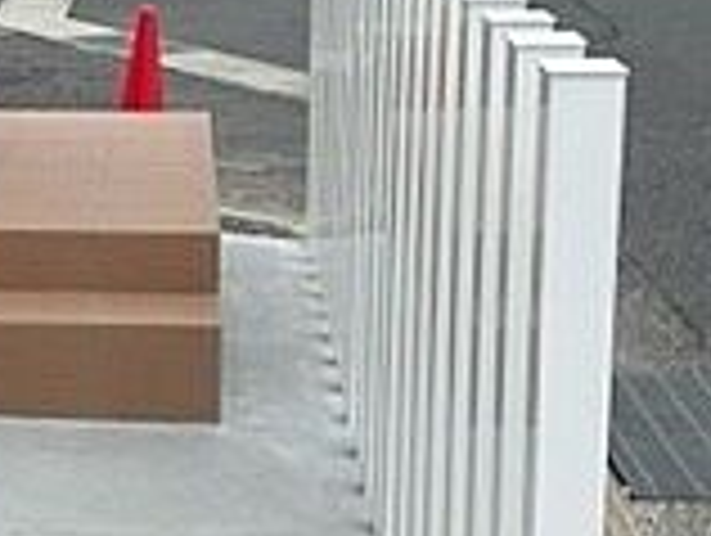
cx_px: -68
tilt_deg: -13.1
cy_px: 293
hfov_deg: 18.0
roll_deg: +1.1
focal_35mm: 105
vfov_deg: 14.1
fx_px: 2160
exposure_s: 1/1261
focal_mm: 4.2
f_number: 1.6
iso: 32
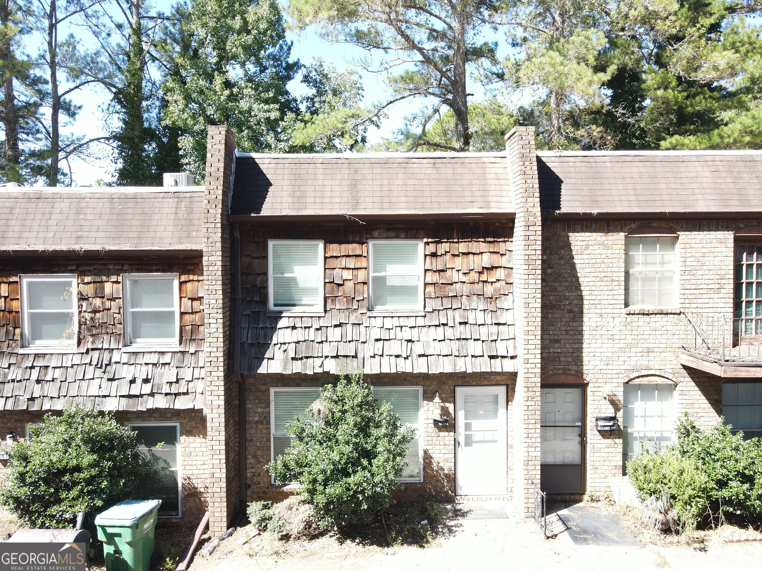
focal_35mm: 24
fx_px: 528
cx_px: 381
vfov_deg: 56.8
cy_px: 286
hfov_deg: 71.6
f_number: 2.8
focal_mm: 4.5
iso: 100
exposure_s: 1/100
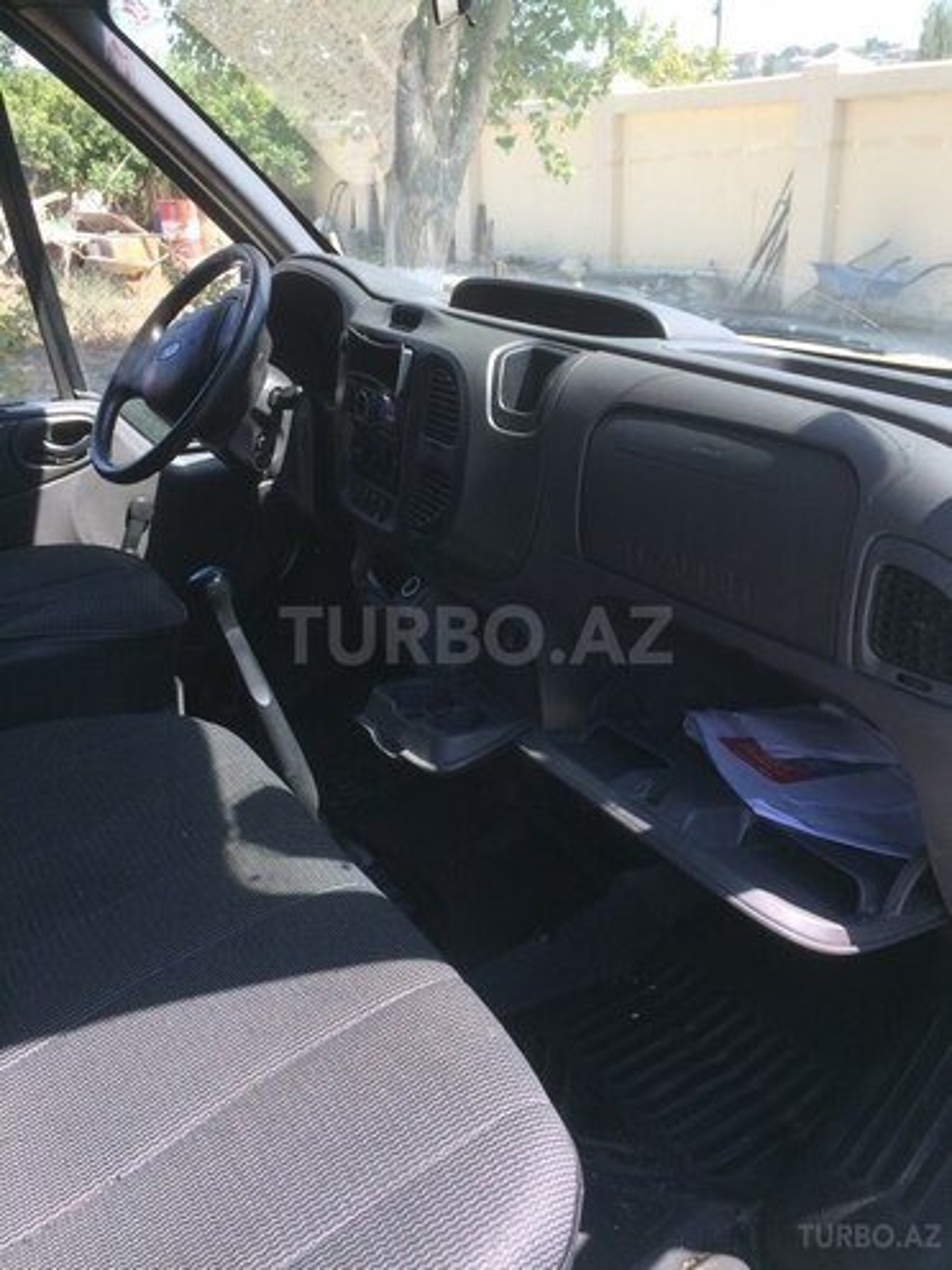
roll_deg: +1.8
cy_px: 635
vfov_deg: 61.7
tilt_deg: -25.1
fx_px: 1063
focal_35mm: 29
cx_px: 476
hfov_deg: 48.2
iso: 32
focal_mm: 4.15
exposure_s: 1/363
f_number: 2.2
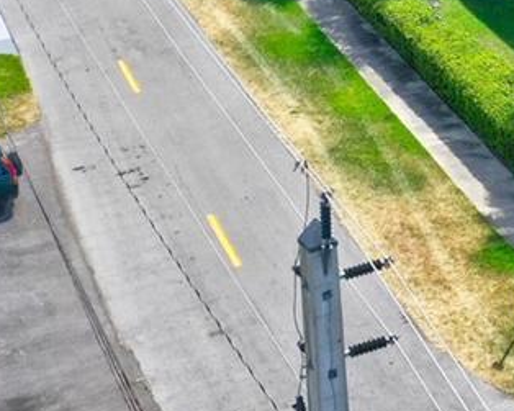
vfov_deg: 11.1
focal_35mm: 134
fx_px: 2038
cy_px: -201
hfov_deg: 13.7
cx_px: 714
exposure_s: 1/800
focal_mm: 10.3
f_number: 6.3
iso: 100
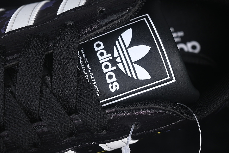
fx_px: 585
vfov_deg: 14.9
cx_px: 112
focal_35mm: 92
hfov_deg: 22.1
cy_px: 66
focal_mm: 50
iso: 160
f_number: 6.3
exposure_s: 1/60
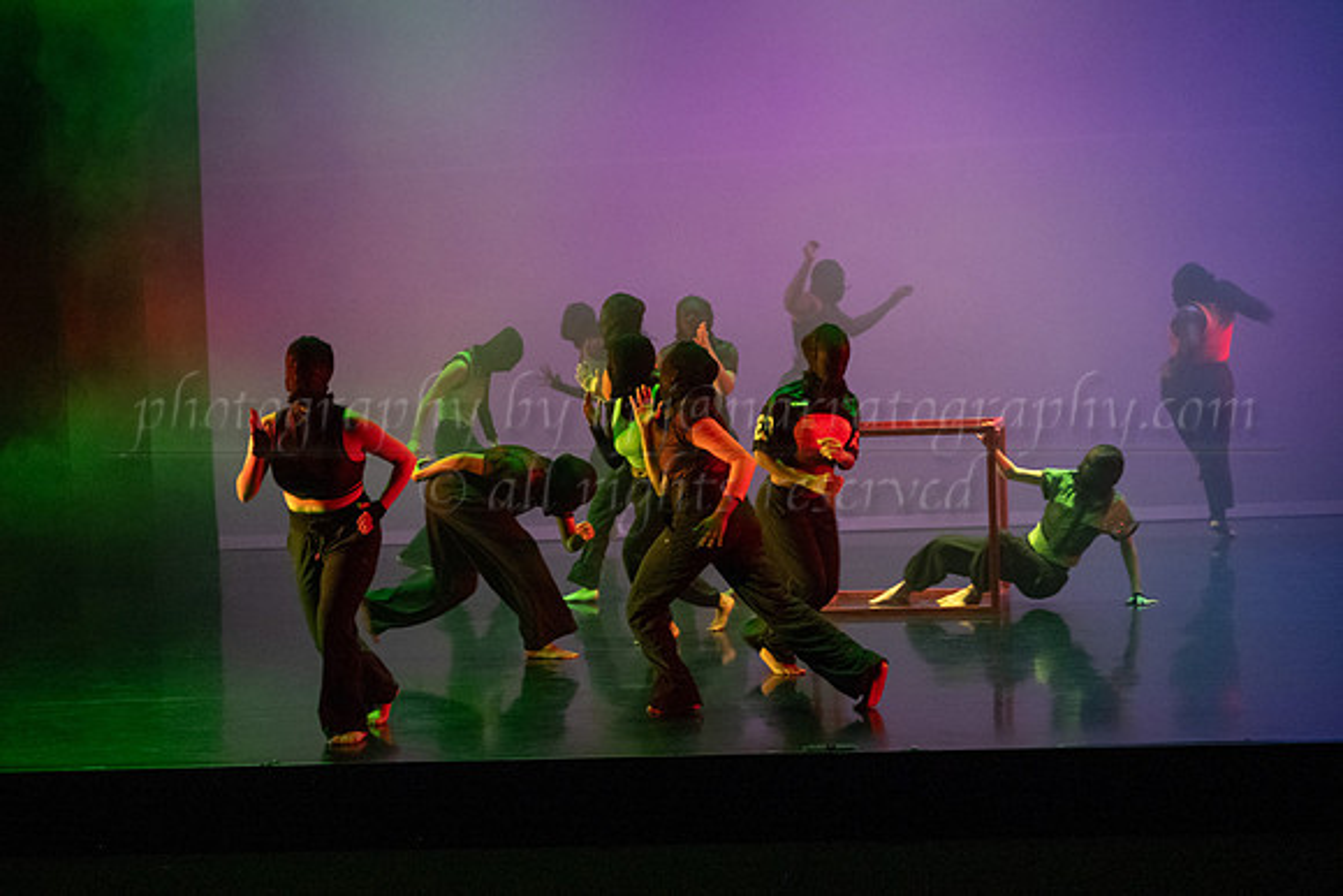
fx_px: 3106
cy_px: 486
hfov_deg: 24.4
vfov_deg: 16.4
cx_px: 598
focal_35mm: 83
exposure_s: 1/250
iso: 4000
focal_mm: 75
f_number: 2.8
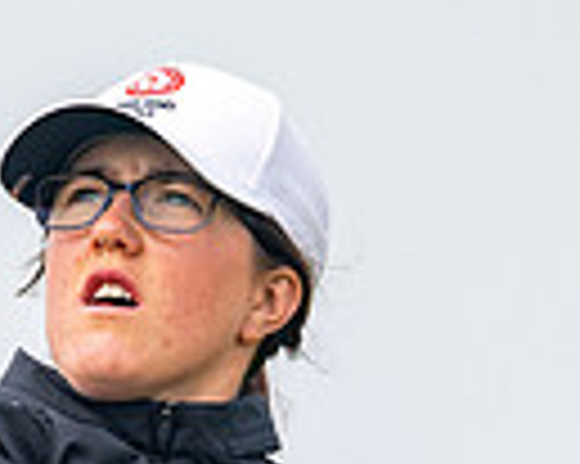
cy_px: 697
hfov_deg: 0.9
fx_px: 37307
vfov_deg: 0.7
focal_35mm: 2175
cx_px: 519
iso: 200
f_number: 5
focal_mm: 300
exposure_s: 1/1250
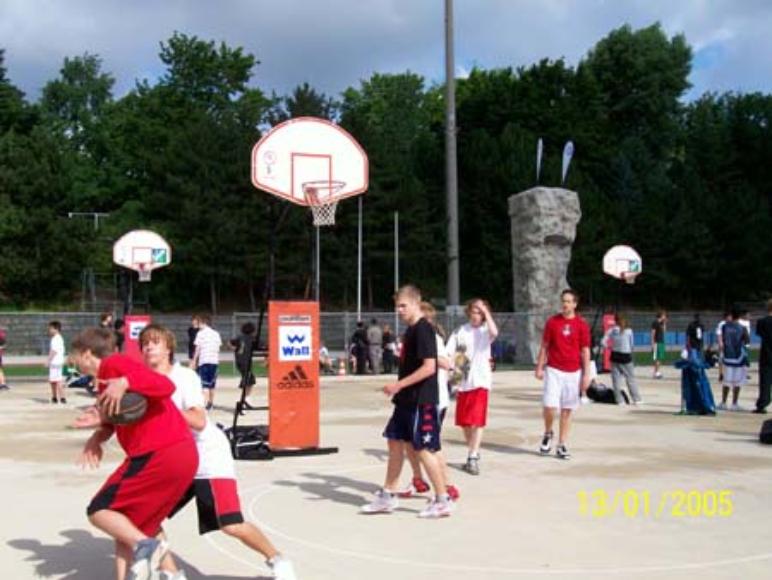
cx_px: 386
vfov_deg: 34.4
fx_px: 937
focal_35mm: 42
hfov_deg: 44.8
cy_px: 290
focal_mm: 7
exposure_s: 1/448
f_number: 5.6
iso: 80
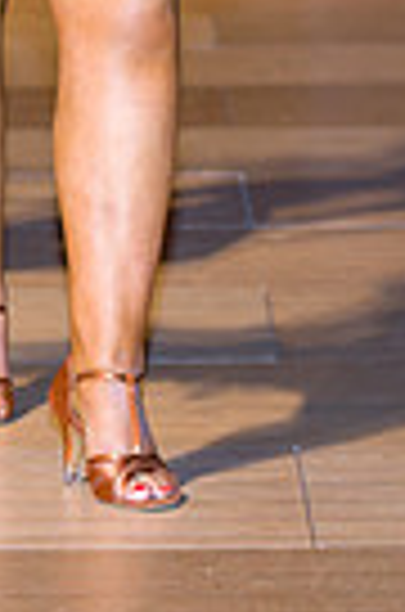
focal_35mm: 348
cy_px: -378
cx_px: -269
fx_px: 5902
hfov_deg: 3.9
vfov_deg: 5.9
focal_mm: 70
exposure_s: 1/250
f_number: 2.8
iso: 400
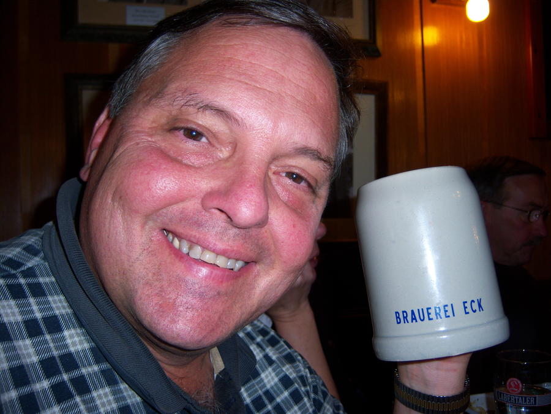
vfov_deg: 39.7
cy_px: 207
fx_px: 573
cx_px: 276
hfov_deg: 51.4
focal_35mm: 36
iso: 80
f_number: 2.8
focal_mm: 7.5
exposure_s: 1/60
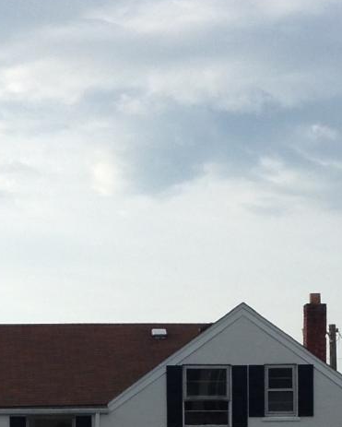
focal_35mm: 139
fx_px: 1757
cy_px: 599
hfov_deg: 11.1
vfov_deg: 13.2
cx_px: 151
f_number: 2.4
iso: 50
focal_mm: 4.12
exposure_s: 1/847
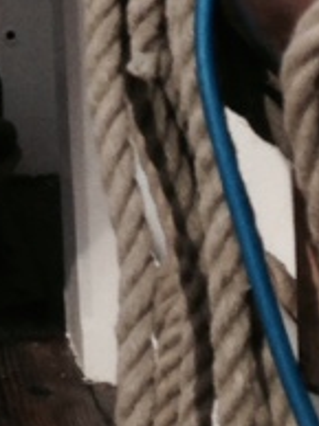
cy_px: -602
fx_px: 2685
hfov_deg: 6.5
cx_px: -420
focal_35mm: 218
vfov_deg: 8.3
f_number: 2.4
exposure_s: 1/1043
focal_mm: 4.12
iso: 50
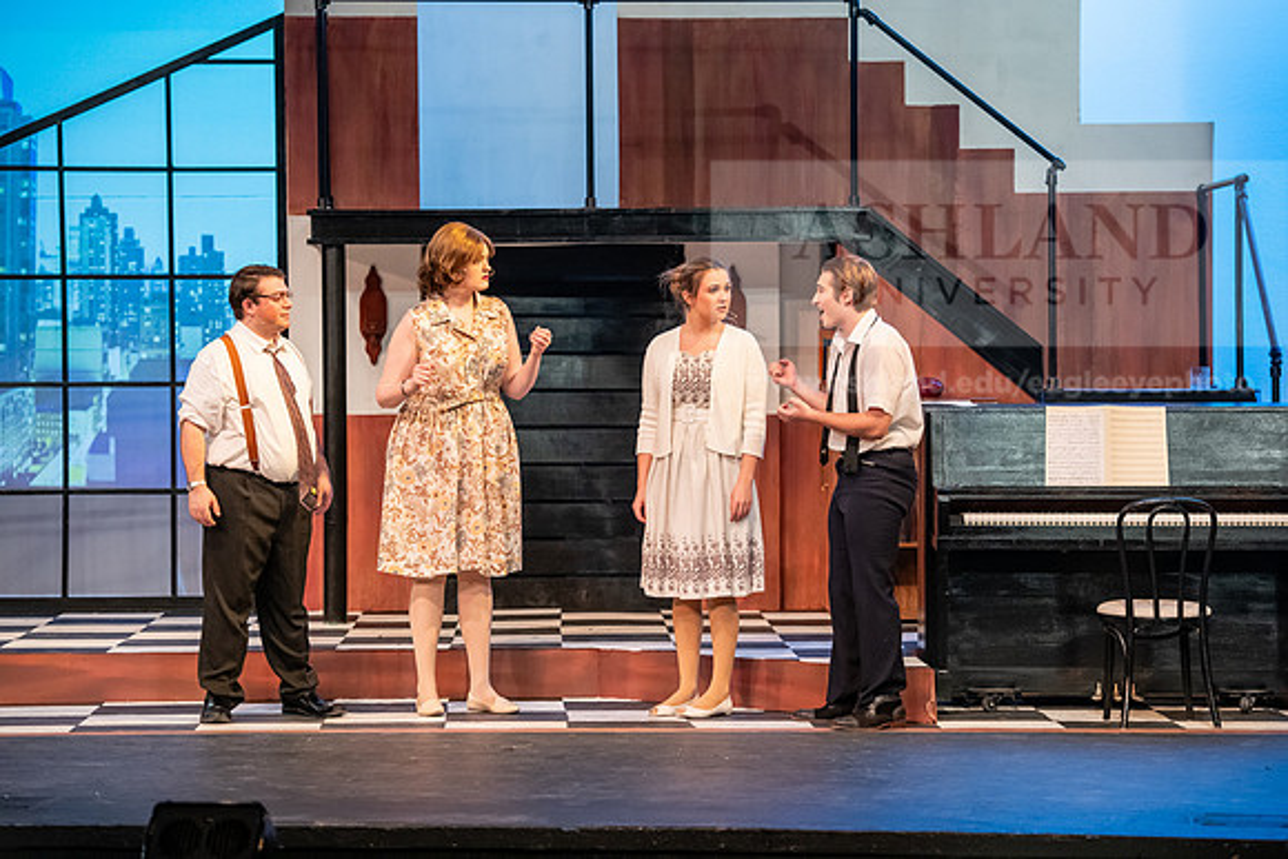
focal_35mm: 116
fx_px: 4151
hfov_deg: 17.6
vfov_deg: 11.8
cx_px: 644
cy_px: 430
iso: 2500
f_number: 3.5
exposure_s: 1/200
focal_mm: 116
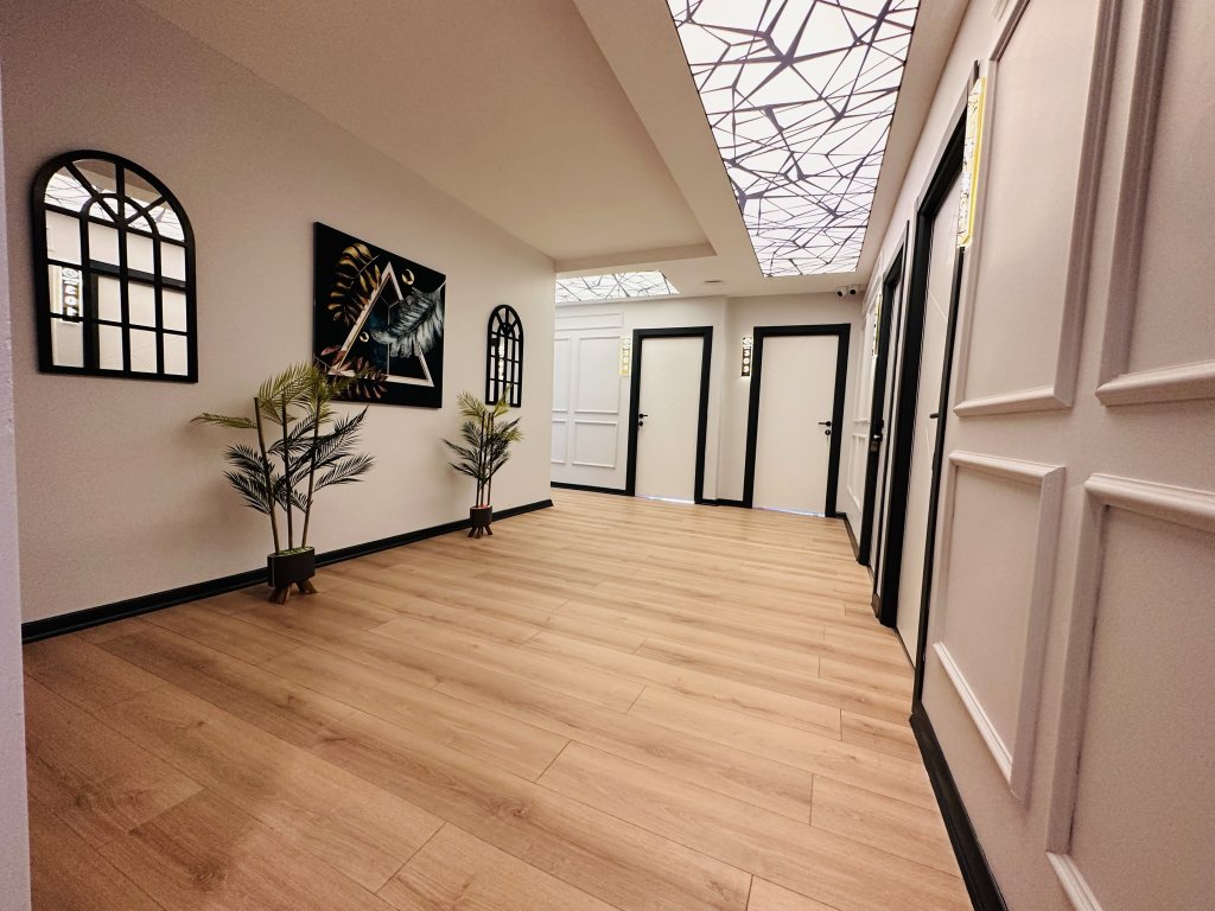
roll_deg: -2.5
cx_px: 608
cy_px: 456
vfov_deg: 85.7
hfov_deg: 102.1
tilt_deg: -4.4
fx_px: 491
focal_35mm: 14
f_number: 2.2
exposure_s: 1/100
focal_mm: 2.22
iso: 320
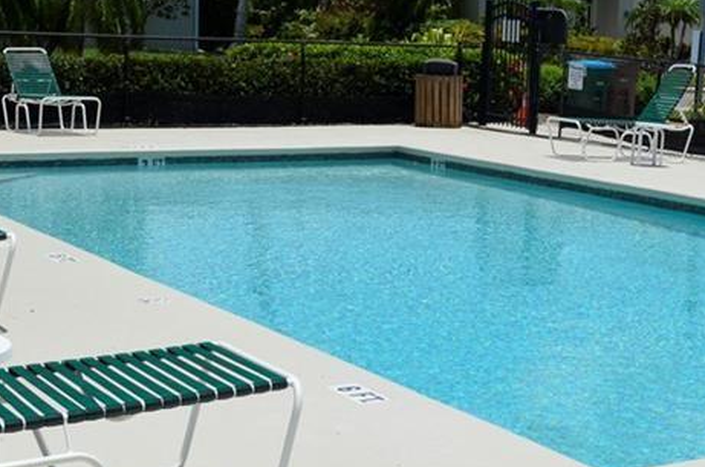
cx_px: 551
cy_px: 243
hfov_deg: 25.0
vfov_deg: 17.0
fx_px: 1563
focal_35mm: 80
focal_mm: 24
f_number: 9
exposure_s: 1/320
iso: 100
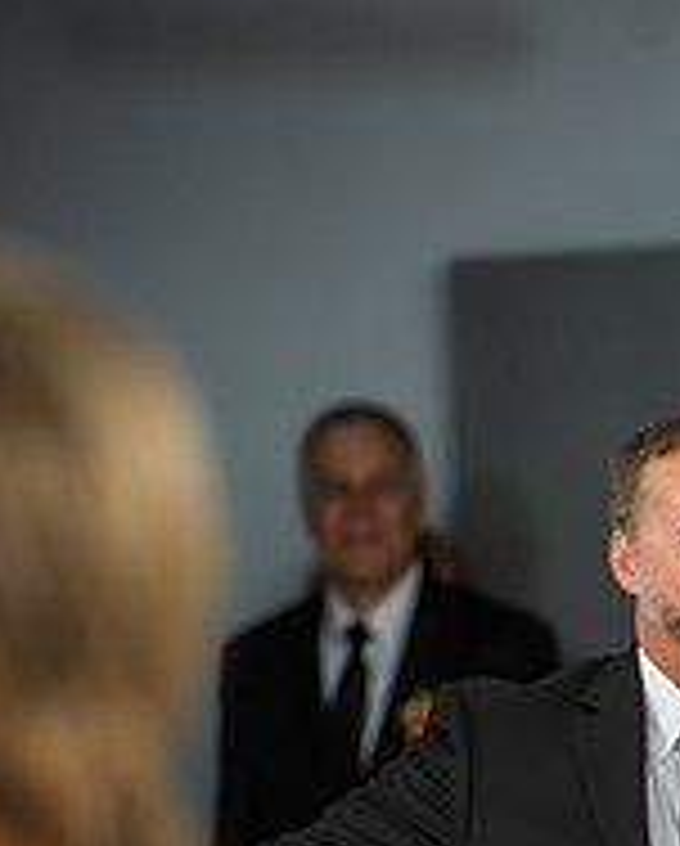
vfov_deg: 4.8
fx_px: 10164
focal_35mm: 405
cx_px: 1220
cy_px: 790
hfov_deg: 3.8
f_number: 2.8
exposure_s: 1/250
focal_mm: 140
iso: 200
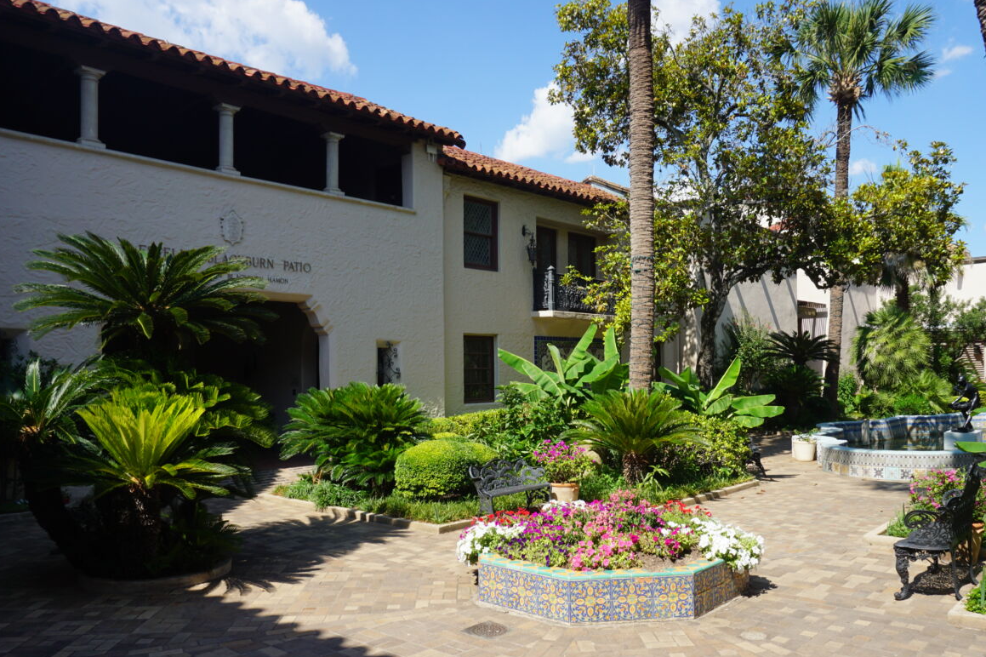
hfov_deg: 63.5
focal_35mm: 29
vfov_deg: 44.9
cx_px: 547
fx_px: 794
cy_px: 365
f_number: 11
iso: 100
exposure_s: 1/125
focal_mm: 16
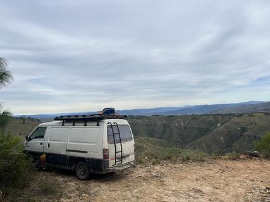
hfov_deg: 67.3
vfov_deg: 53.0
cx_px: 135
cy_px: 101
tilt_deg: +2.6
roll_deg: +2.7
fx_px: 203
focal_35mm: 26
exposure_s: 1/3215
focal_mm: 5.1
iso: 50
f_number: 1.6
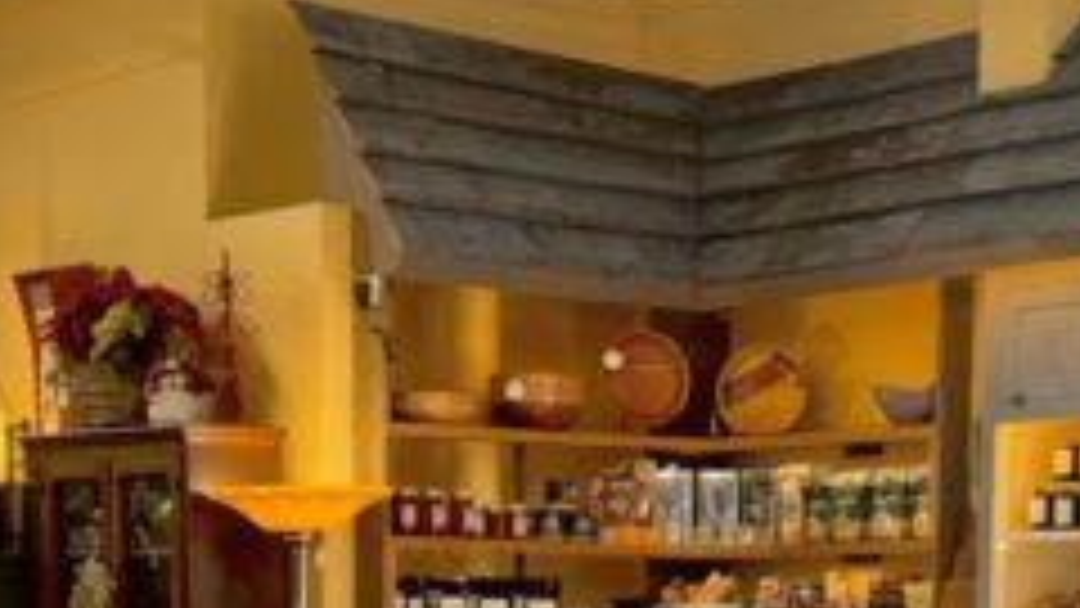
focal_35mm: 109
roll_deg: -0.5
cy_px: 822
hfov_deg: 19.6
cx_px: 680
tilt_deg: -3.9
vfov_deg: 10.8
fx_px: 3121
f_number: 1.78
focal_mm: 6.76
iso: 80
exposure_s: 1/60
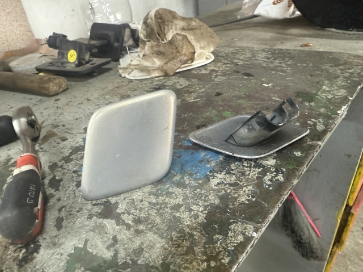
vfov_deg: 56.8
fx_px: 251
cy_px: 136
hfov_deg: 71.6
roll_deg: +11.6
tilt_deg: -30.9
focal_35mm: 24
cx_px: 182
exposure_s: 1/50
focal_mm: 2.22
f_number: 2.2
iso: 320
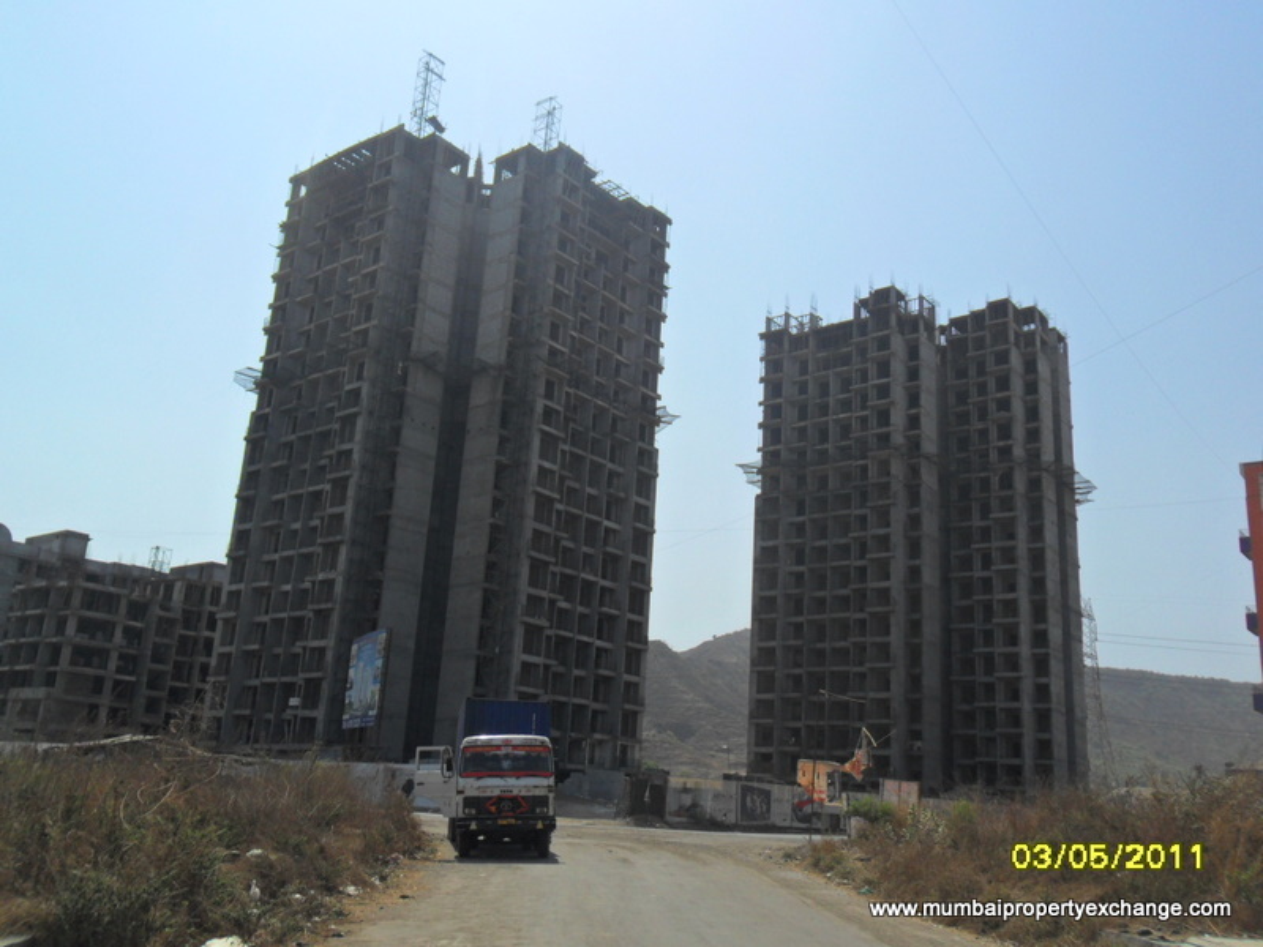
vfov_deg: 44.2
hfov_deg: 56.8
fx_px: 1168
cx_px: 632
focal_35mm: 32
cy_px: 474
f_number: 9.4
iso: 100
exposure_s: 1/250
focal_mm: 5.7
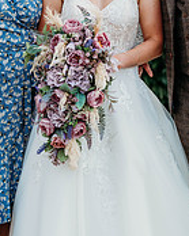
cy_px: 79
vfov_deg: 9.4
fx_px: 1442
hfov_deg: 7.5
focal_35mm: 206
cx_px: 108
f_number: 2.5
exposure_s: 1/1600
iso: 100
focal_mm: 85
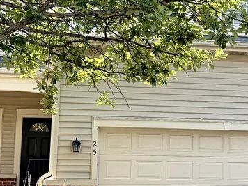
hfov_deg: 27.8
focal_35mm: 69
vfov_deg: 21.0
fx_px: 494
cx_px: 183
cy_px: 33
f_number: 1.78
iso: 100
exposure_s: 1/1522
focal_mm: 6.76
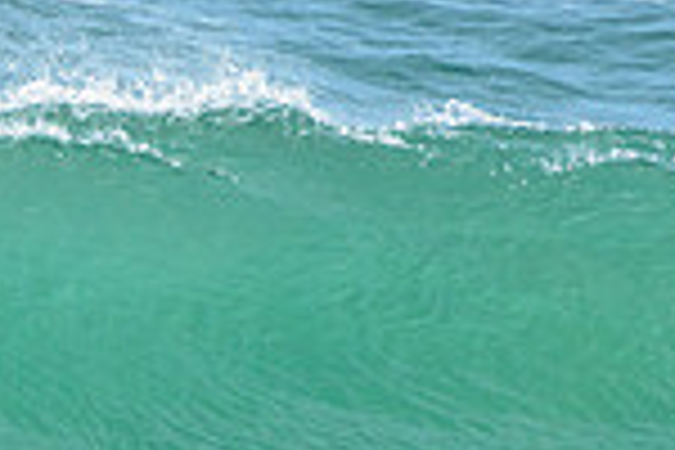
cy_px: 525
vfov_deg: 0.7
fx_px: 35491
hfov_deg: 1.1
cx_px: 124
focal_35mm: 1893
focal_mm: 400
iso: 200
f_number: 7.1
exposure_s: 1/1600
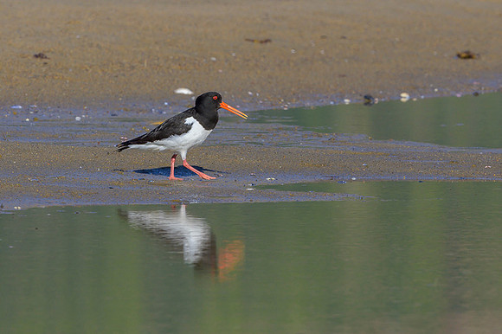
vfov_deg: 2.0
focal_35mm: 681
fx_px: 9486
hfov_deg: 3.0
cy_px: 129
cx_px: 250
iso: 800
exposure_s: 1/1250
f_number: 13
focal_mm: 500
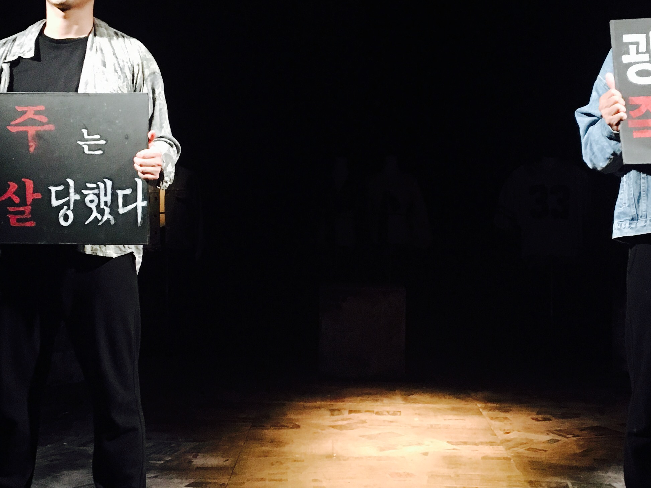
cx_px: 342
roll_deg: -0.4
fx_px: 1128
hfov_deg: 32.2
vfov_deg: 24.4
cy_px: 204
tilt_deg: +0.1
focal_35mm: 60
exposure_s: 1/17
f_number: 2.2
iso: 200
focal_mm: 4.15
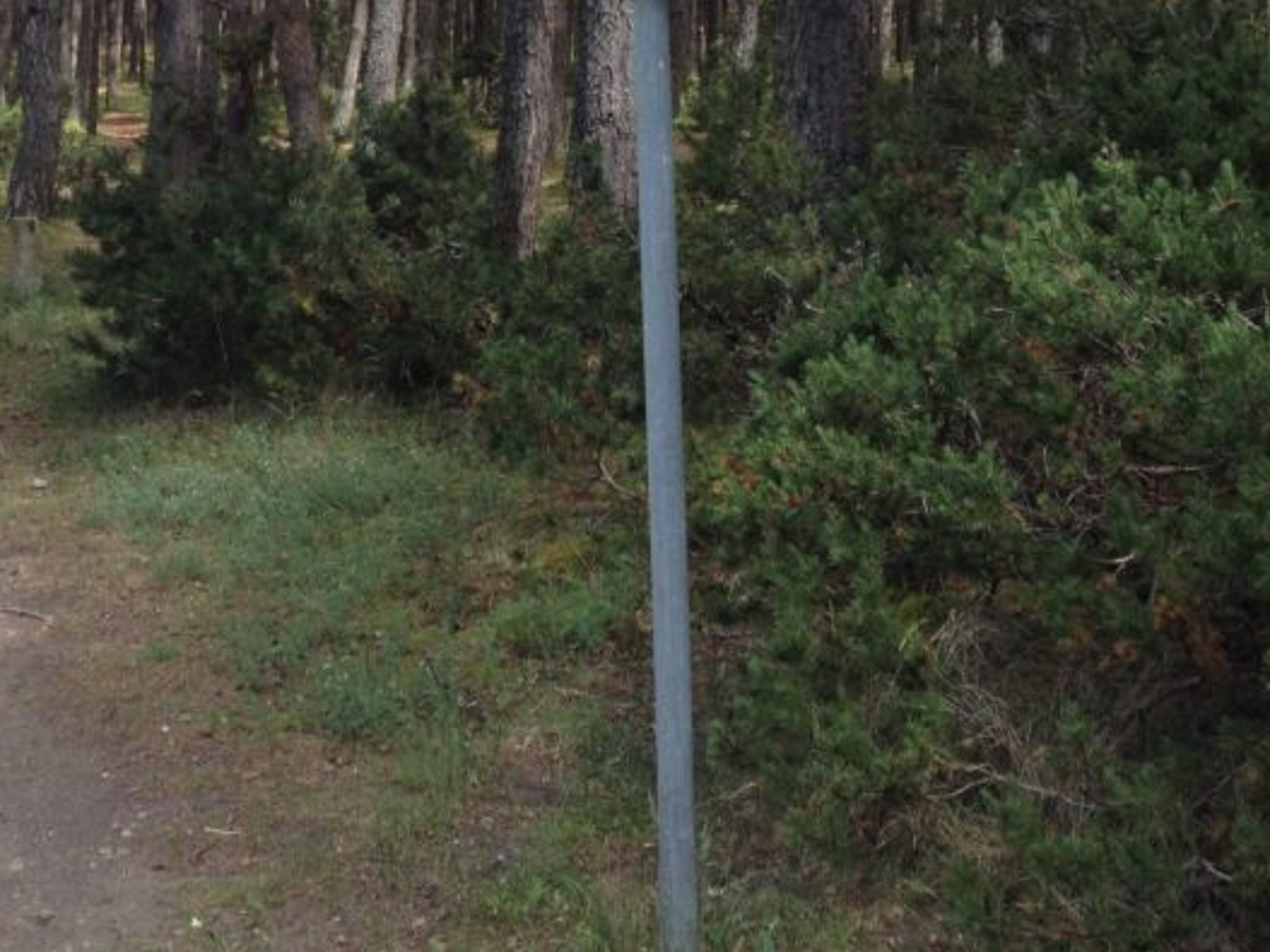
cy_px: 53
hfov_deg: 28.2
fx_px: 2494
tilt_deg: +0.5
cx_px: 325
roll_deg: +2.6
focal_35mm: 68
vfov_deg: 21.0
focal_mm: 4.28
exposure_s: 1/480
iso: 50
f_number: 2.4
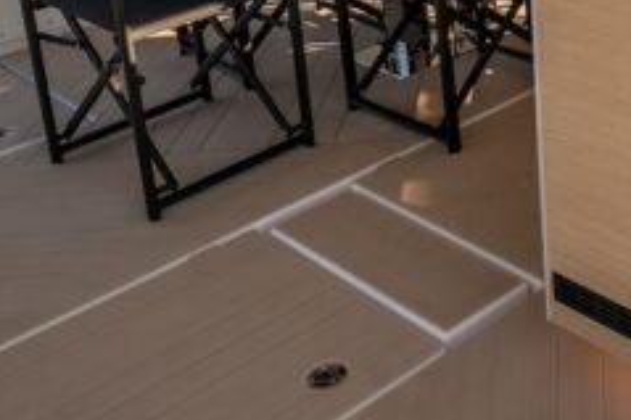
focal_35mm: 60
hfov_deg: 29.7
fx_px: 1051
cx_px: 715
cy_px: -136
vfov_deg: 20.5
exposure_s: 1/125
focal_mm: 14
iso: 100
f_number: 9
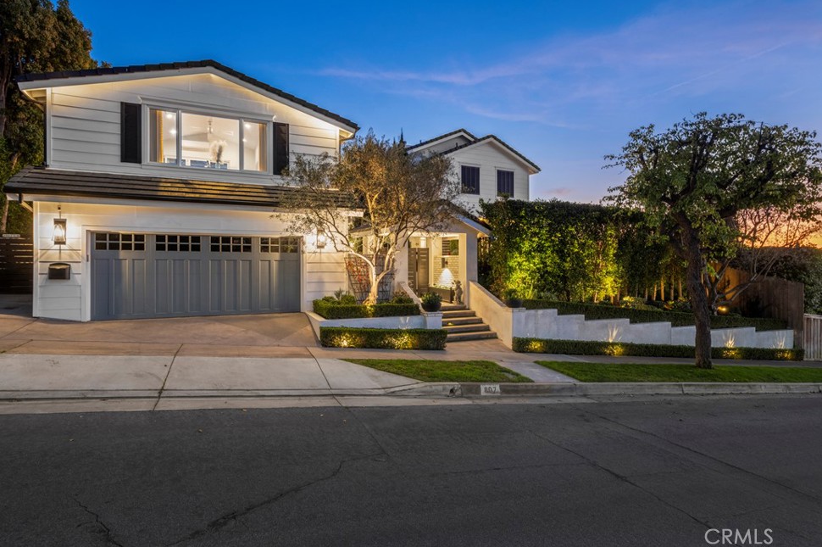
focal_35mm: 19
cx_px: 407
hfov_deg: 87.0
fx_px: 433
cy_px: 260
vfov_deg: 64.4
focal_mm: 18
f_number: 8
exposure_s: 2.5
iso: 640
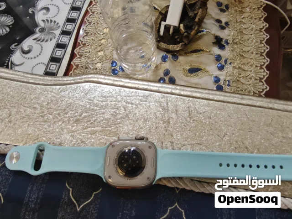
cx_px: 146
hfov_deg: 73.9
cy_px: 110
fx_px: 194
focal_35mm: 23
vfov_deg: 58.9
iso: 320
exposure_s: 1/50
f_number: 2.2
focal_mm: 1.6
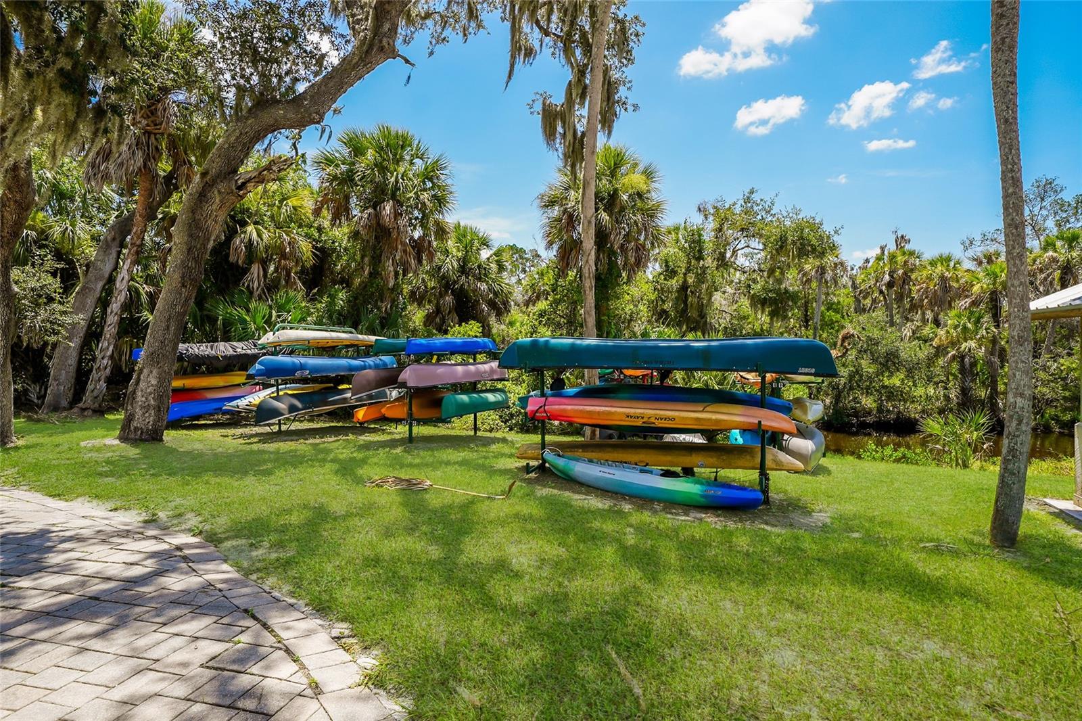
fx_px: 541
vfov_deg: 67.4
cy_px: 360
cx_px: 541
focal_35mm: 18
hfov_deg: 90.0
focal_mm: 18
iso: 80
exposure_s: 1/320
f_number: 5
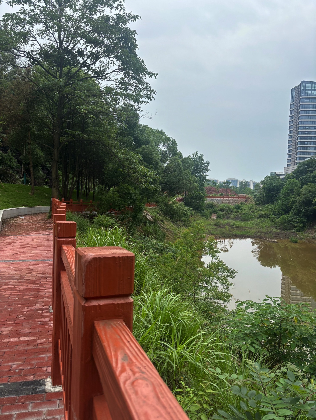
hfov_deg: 53.1
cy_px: 210
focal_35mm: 26
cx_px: 158
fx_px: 316
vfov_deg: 67.3
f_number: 1.6
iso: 50
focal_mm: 5.96
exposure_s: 1/2933
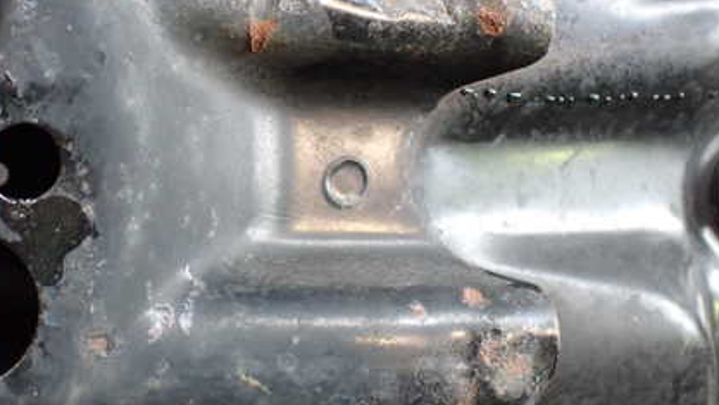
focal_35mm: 47
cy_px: 164
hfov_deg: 43.2
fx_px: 896
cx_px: 252
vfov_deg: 25.4
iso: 800
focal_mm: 5.4
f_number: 2.3
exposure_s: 1/125
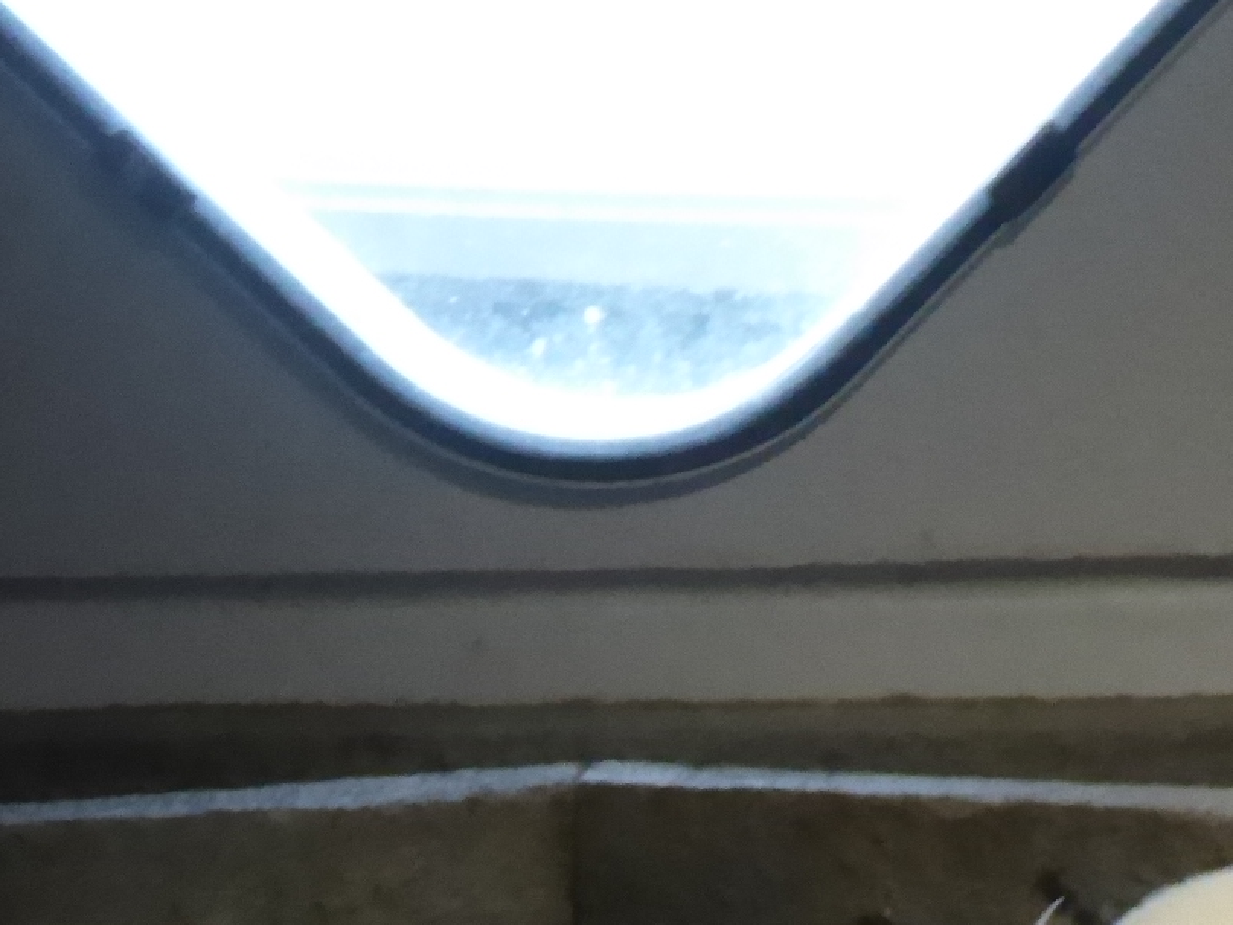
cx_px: 1922
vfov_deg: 5.1
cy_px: 1029
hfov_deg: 6.8
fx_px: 10260
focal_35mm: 288
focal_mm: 15
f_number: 4.8
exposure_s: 1/125
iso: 800
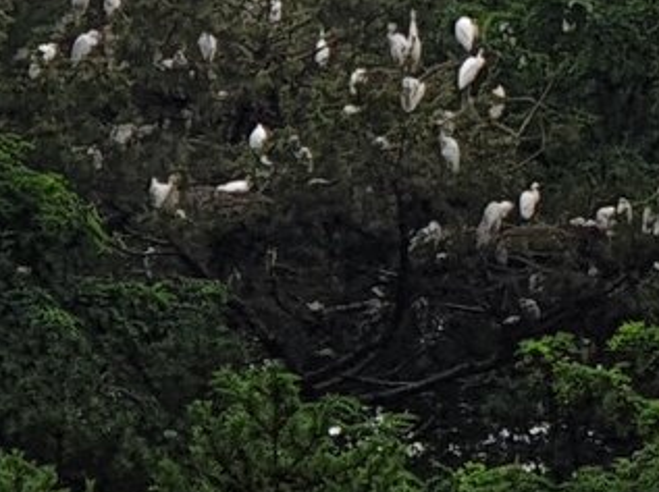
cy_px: 54
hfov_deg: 8.4
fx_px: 4374
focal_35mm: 230
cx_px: 969
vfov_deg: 6.4
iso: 25
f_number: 2.4
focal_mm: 6
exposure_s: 1/734
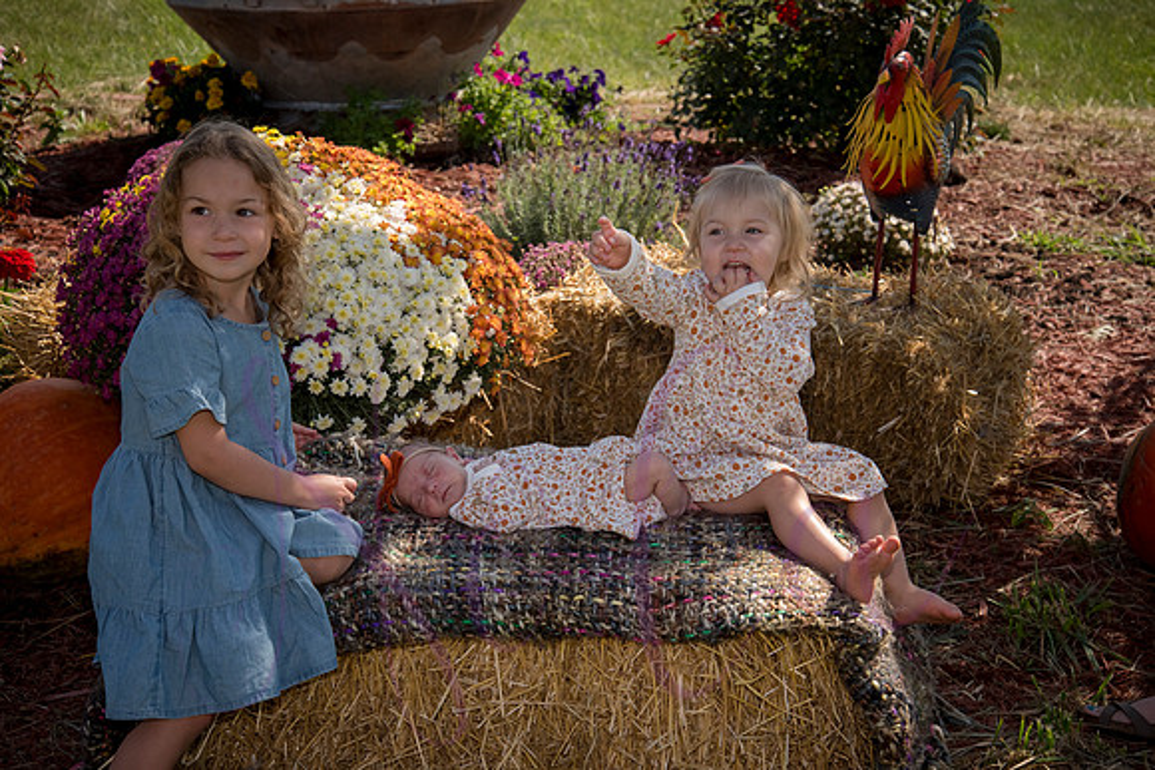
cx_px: 578
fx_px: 1990
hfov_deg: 32.4
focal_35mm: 62
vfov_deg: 21.9
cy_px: 385
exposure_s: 1/500
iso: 400
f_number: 8
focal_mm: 62
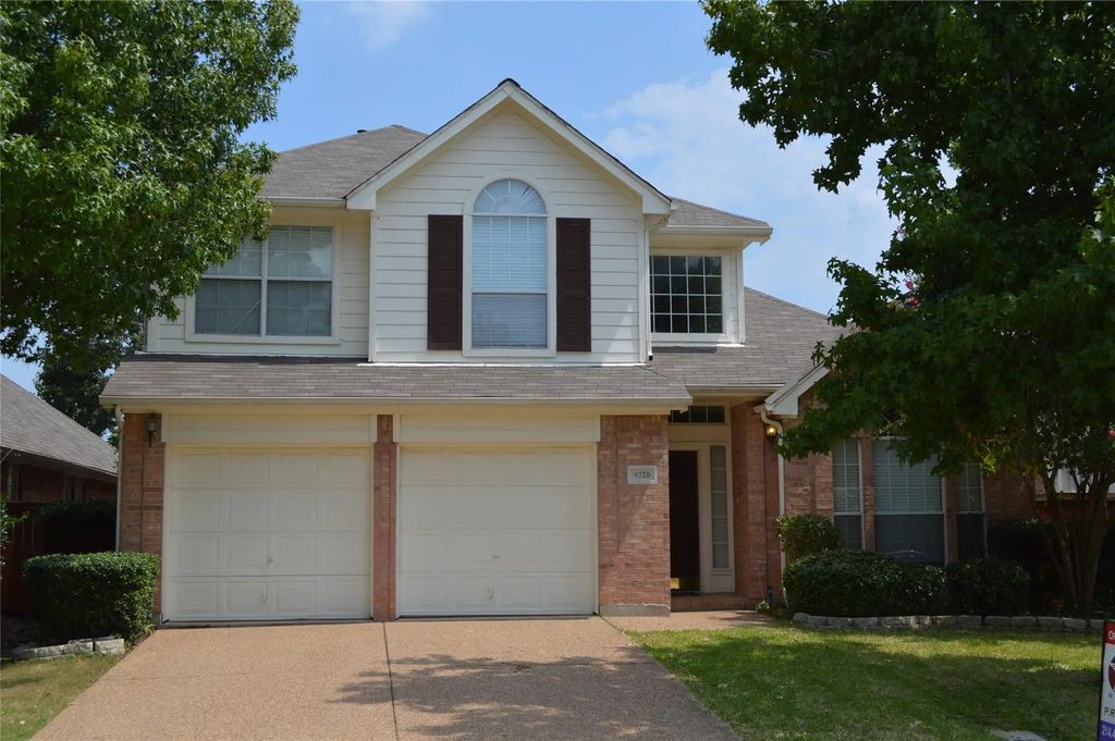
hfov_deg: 46.4
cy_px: 370
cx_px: 558
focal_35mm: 42
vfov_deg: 31.8
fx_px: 1300
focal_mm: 28
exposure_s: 1/1600
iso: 400
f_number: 6.3
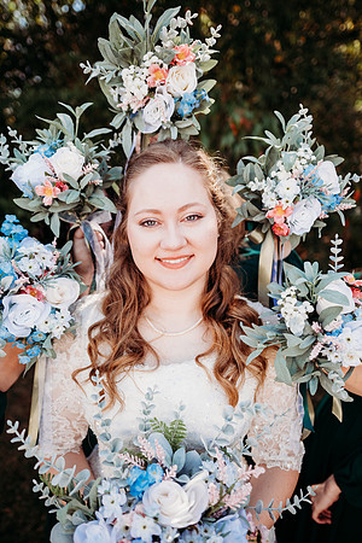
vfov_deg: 73.7
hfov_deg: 53.1
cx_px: 181
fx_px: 362
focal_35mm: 24
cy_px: 272
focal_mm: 24
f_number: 2.2
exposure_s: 1/800
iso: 160
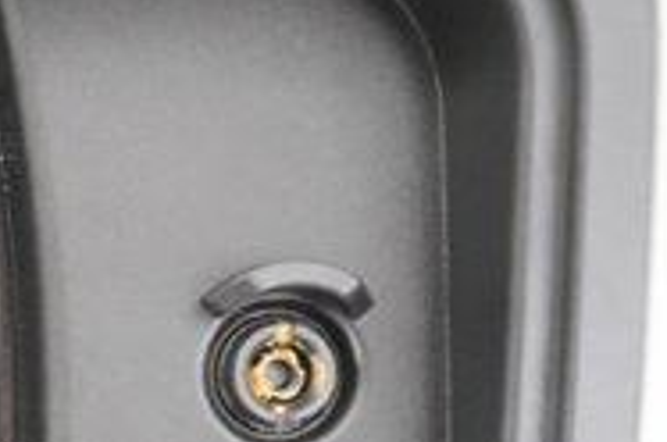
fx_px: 1776
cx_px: -432
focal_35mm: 96
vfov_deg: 14.0
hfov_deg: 18.1
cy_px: 456
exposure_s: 1/60
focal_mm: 28
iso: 12800
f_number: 2.8
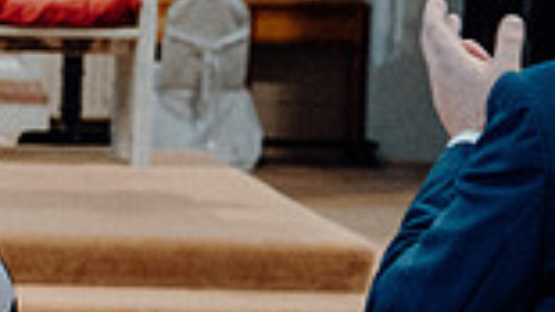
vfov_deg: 5.6
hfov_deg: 9.6
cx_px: -394
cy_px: 170
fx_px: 3162
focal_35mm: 215
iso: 3200
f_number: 3.5
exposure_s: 1/160
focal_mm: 37
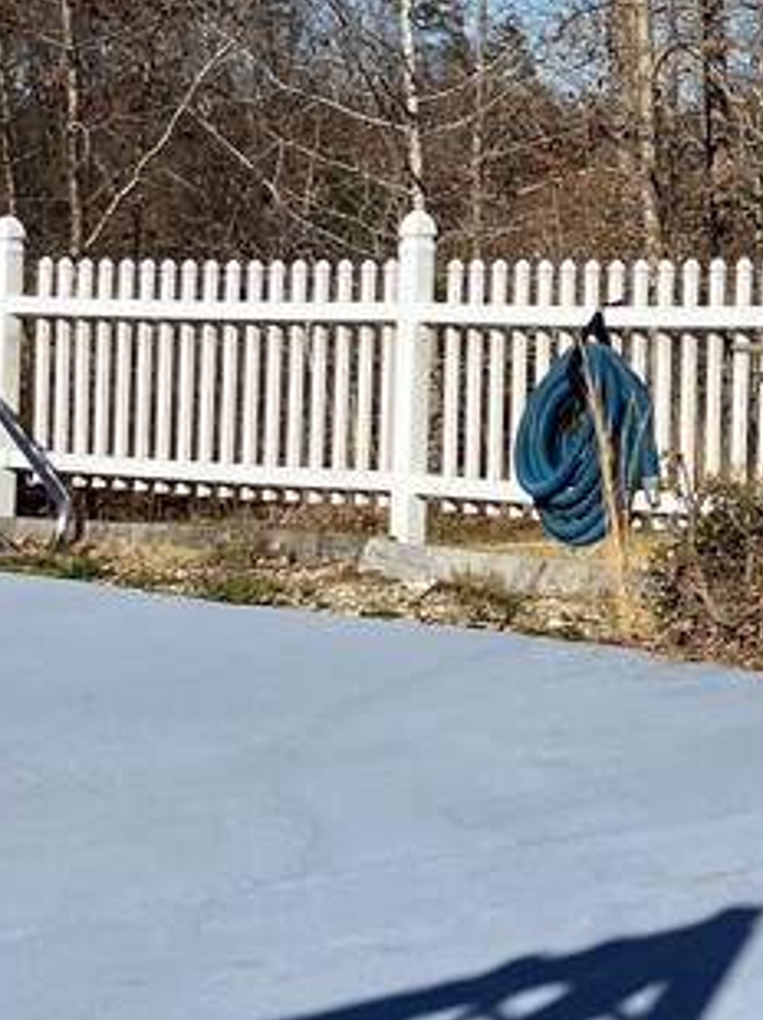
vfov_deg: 22.3
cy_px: 135
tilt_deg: -0.4
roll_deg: +1.0
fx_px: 2531
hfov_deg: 14.2
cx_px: 1542
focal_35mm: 86
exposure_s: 1/5025
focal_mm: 4.25
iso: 32
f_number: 1.8
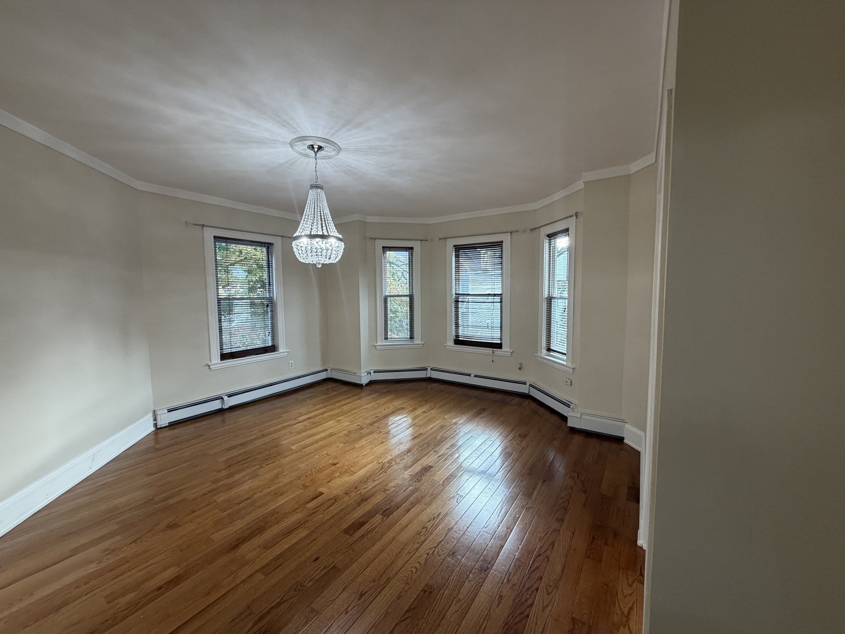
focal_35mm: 14
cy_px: 317
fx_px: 342
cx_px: 422
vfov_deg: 85.7
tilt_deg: -4.1
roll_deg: +0.9
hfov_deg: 102.1
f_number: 2.2
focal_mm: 2.22
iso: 250
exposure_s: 1/120
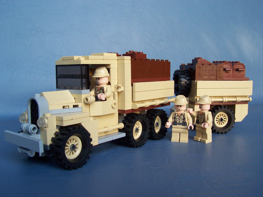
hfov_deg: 50.1
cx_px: 132
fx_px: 281
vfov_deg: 38.7
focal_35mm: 37
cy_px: 98
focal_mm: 5.6
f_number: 2.8
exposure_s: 1/90
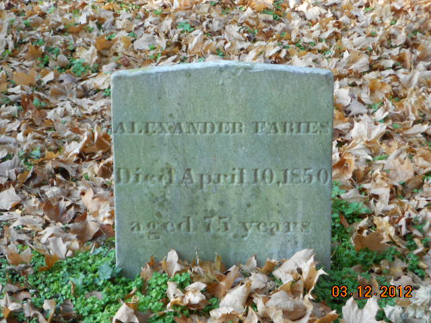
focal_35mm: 99
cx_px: 216
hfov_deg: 19.8
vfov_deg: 14.9
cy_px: 162
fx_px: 1233
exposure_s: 1/25
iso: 80
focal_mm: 17.6
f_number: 5.5
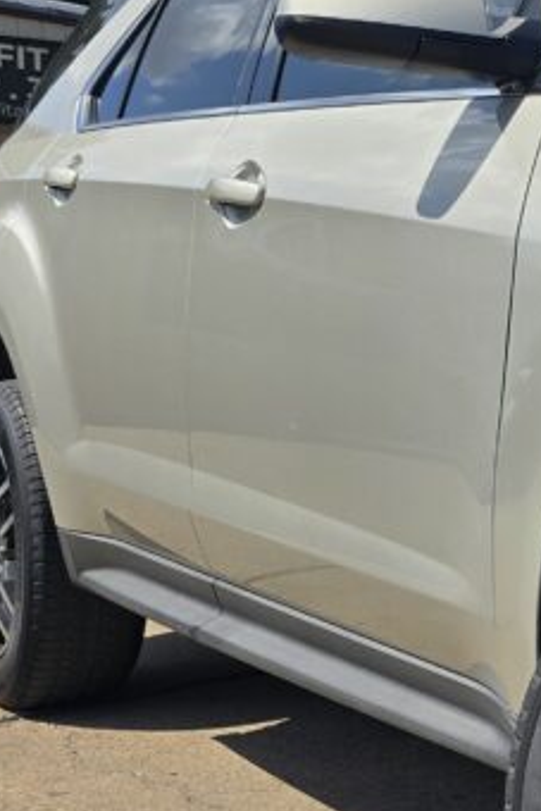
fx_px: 1621
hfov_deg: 15.4
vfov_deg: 28.1
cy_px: 410
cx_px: 1068
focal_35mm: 72
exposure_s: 1/2128
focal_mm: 6.3
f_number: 1.7
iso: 12
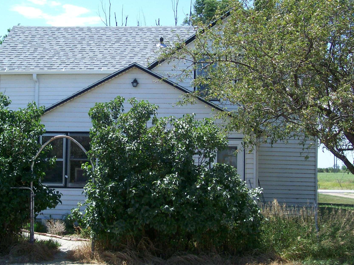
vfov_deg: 23.6
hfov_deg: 31.2
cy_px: 143
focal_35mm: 62
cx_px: 156
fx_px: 634
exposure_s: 1/730
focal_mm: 7.6
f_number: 3
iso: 80
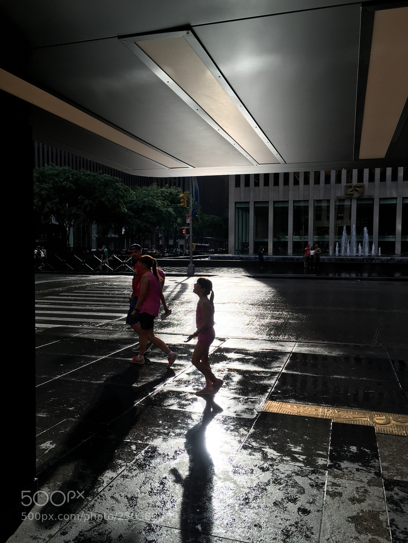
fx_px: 456
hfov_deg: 48.2
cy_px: 272
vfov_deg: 61.7
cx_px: 204
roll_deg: +0.8
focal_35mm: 29
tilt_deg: -4.0
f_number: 2.2
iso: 25
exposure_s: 1/818
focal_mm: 4.15
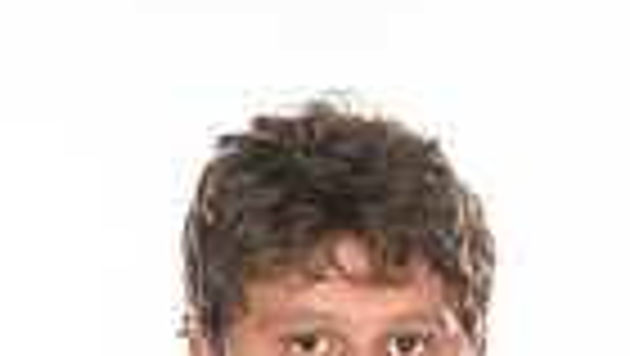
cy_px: 955
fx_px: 3929
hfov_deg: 9.2
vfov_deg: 5.0
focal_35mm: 235
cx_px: 342
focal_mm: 70
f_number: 7.1
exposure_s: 1/320
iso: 800
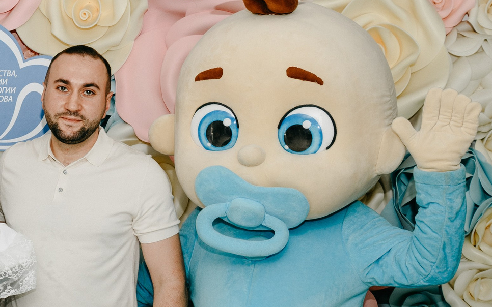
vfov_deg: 15.0
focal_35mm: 86
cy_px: 298
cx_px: -94
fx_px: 1153
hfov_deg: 22.3
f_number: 4.5
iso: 100
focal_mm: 27
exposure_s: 1/160
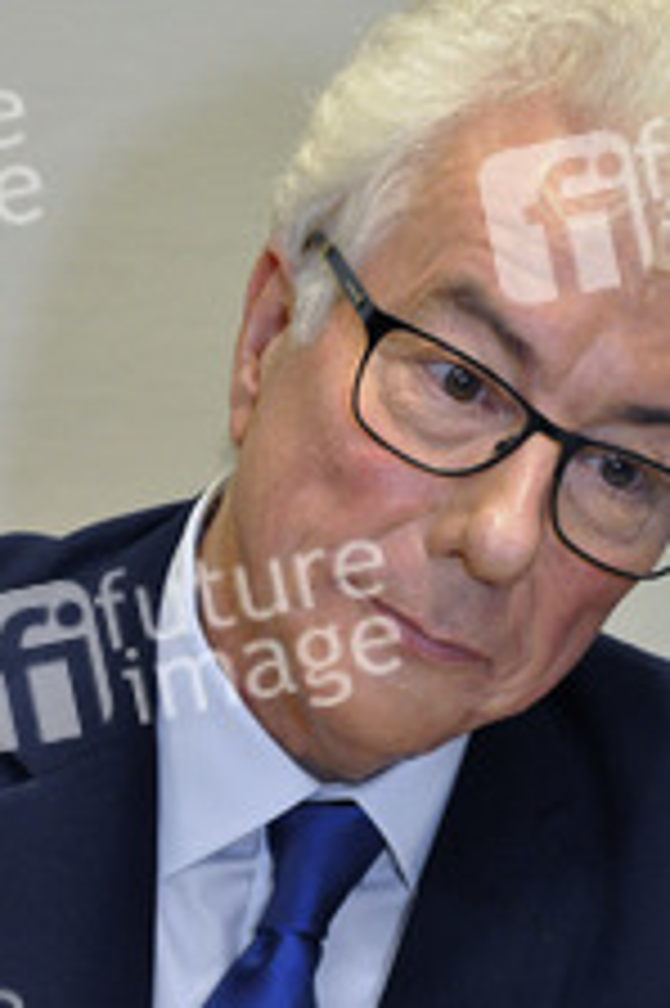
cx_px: 304
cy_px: 873
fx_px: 3299
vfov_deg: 17.2
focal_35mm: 118
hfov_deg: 11.6
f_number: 5.6
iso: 2500
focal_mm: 44
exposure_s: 1/80
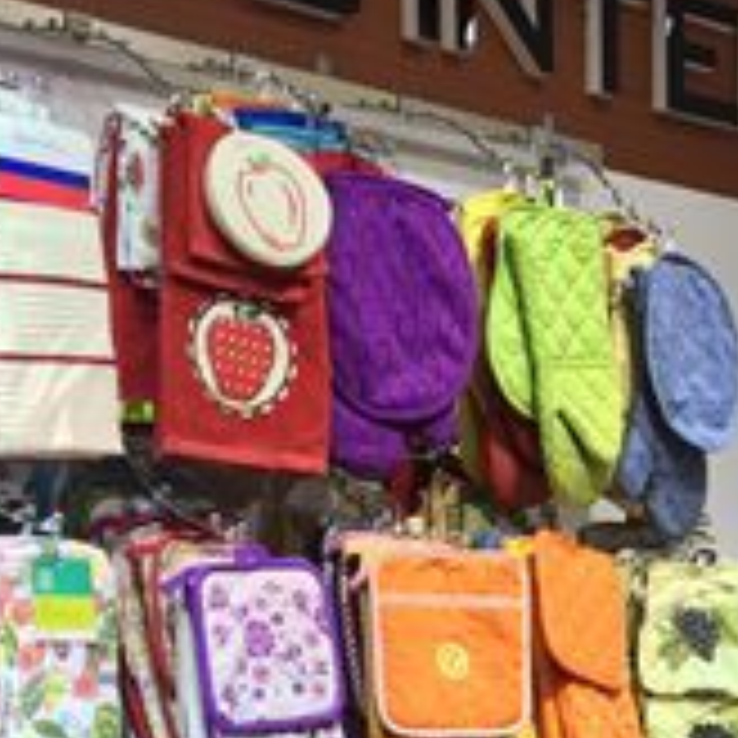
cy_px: 724
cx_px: 1026
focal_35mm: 94
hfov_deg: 17.1
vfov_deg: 18.1
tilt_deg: -4.1
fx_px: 2267
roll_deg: -1.4
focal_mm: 4.15
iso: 50
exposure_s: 1/100
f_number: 2.2
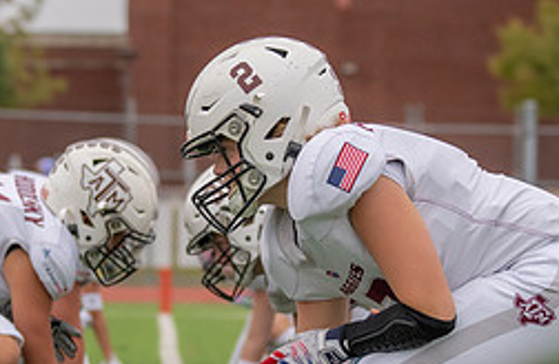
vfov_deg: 5.3
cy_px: 243
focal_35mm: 254
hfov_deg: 8.2
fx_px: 3915
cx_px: 174
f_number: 2.8
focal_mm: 70
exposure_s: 1/1250
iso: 320
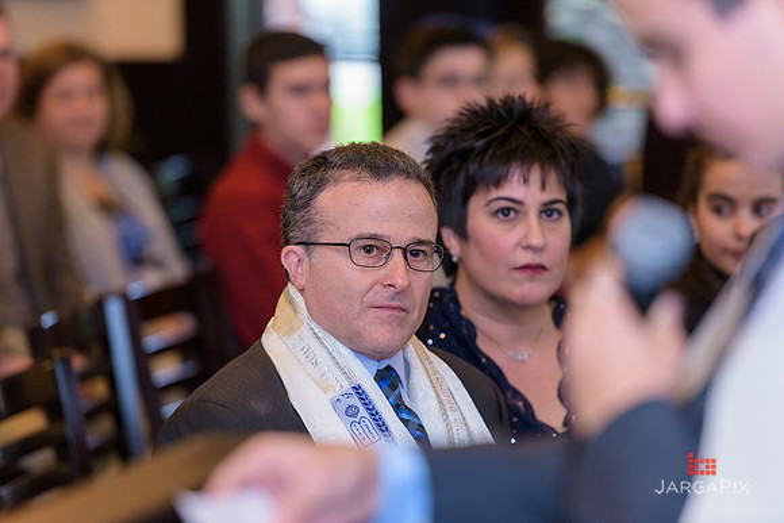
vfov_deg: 7.4
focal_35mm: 185
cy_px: 262
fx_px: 4030
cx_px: 392
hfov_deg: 11.1
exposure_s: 1/125
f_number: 3.2
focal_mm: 185
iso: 1600
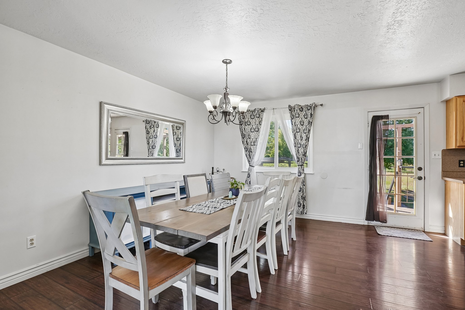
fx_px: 207
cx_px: 232
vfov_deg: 73.7
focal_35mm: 16
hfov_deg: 96.7
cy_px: 155
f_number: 8
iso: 400
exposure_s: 1/25
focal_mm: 16
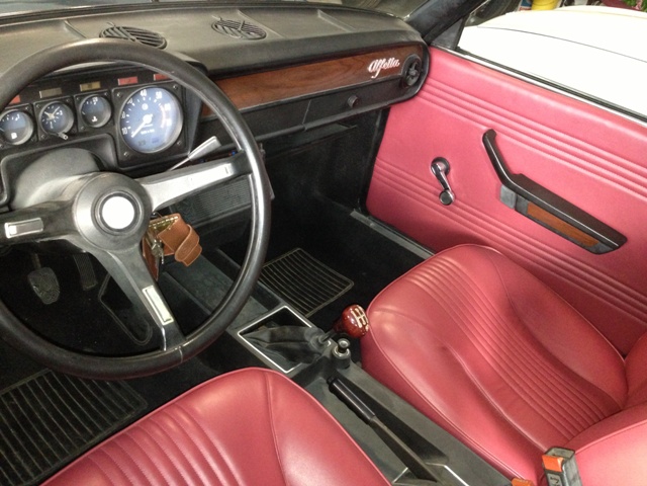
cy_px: 243
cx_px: 324
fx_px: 617
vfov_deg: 42.9
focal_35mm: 33
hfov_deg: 55.4
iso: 500
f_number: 2.4
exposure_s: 1/16
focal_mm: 4.13
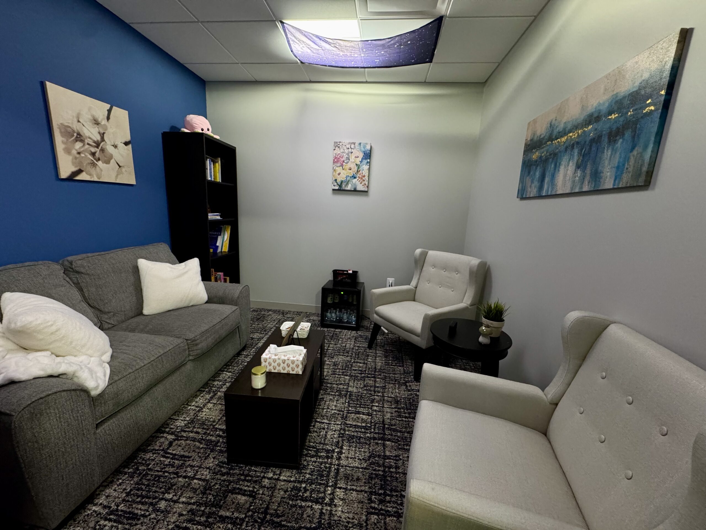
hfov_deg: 102.1
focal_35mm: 14
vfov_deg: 85.7
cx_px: 353
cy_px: 265
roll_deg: -3.1
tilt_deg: -11.8
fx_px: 286
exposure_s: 1/60
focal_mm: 2.22
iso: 400
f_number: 2.2
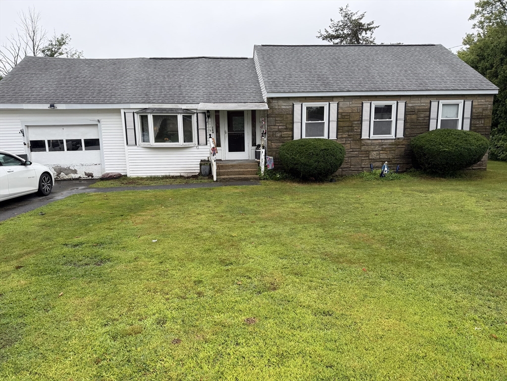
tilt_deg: -9.7
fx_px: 352
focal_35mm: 24
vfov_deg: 56.8
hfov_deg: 71.6
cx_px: 254
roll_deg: +1.2
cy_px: 190
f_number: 1.78
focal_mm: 6.76
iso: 80
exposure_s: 1/612
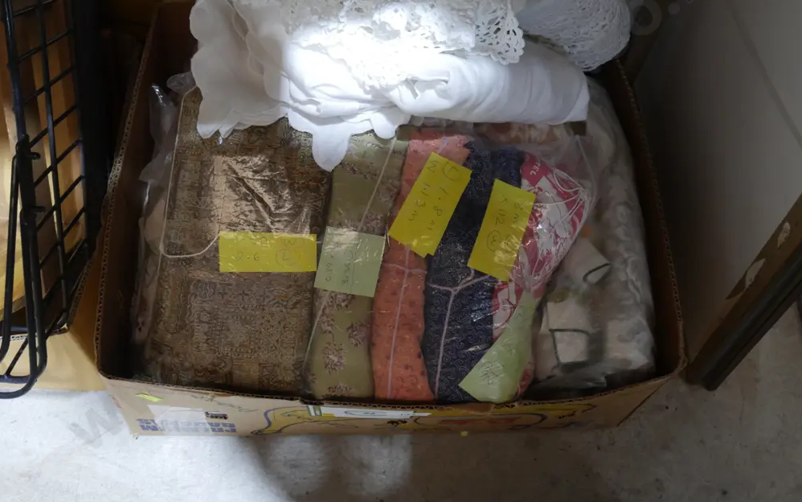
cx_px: 404
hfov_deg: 52.7
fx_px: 809
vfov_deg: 34.3
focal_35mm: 37
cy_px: 194
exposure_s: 1/60
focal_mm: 17
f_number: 5
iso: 1250
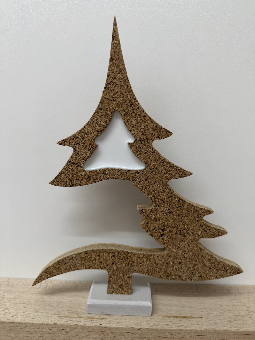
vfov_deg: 71.6
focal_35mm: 24
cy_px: 170
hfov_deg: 56.8
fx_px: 236
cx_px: 128
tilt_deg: -7.6
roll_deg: -1.3
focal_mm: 6.76
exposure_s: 1/50
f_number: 1.78
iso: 125
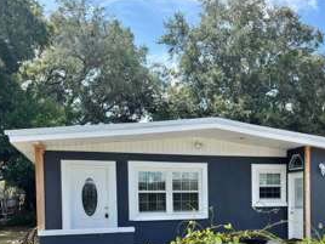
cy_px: 215
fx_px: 404
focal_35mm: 43
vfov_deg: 32.1
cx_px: 221
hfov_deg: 43.1
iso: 100
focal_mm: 6.76
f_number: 1.78
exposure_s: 1/2110
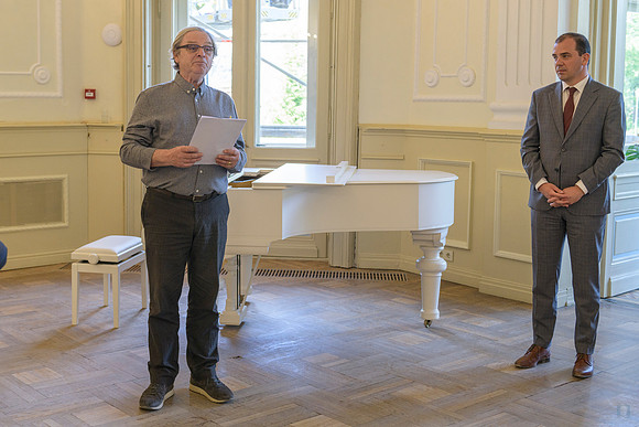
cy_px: 182
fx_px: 811
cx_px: 255
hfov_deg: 42.8
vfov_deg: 29.4
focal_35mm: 46
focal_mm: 38
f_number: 4
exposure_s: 1/80
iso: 640
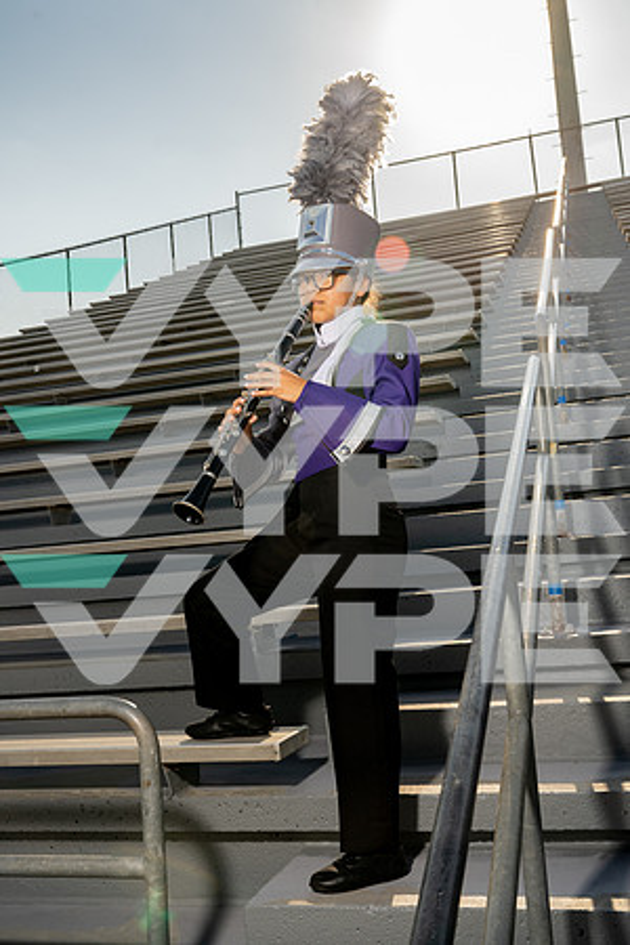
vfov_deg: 53.1
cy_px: 472
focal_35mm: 36
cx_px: 315
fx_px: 945
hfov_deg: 36.9
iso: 100
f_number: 8
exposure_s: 1/250
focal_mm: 36
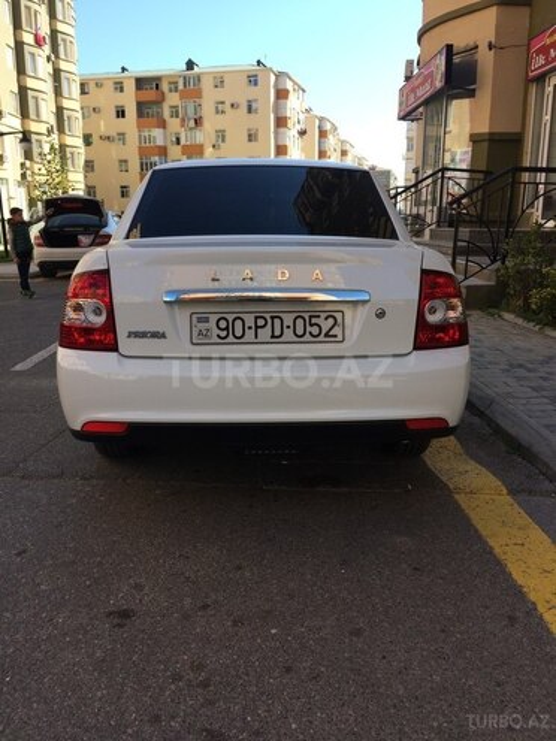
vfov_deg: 61.7
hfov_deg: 48.2
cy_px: 370
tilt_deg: -13.4
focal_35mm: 29
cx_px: 278
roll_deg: +1.8
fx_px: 621
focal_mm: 4.15
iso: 32
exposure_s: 1/933
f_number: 2.2
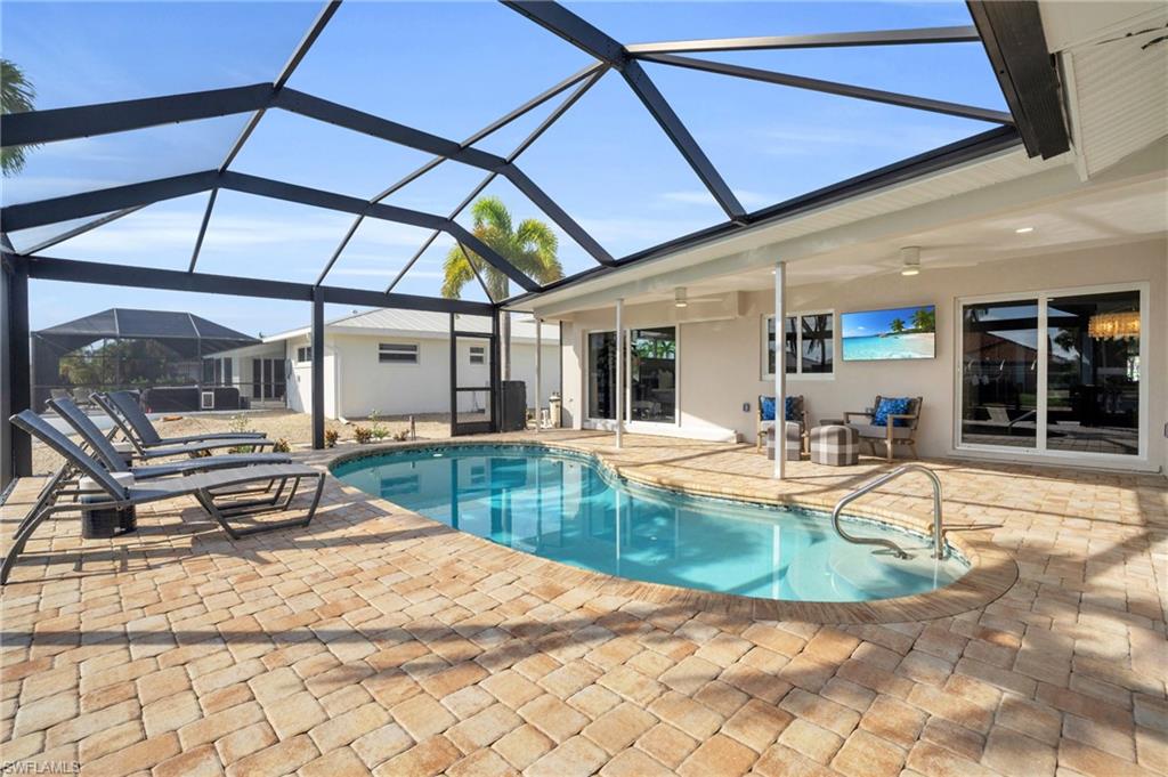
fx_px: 519
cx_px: 584
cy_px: 388
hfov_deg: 96.8
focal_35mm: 16
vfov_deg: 73.7
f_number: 9
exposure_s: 1/250
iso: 200
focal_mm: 16
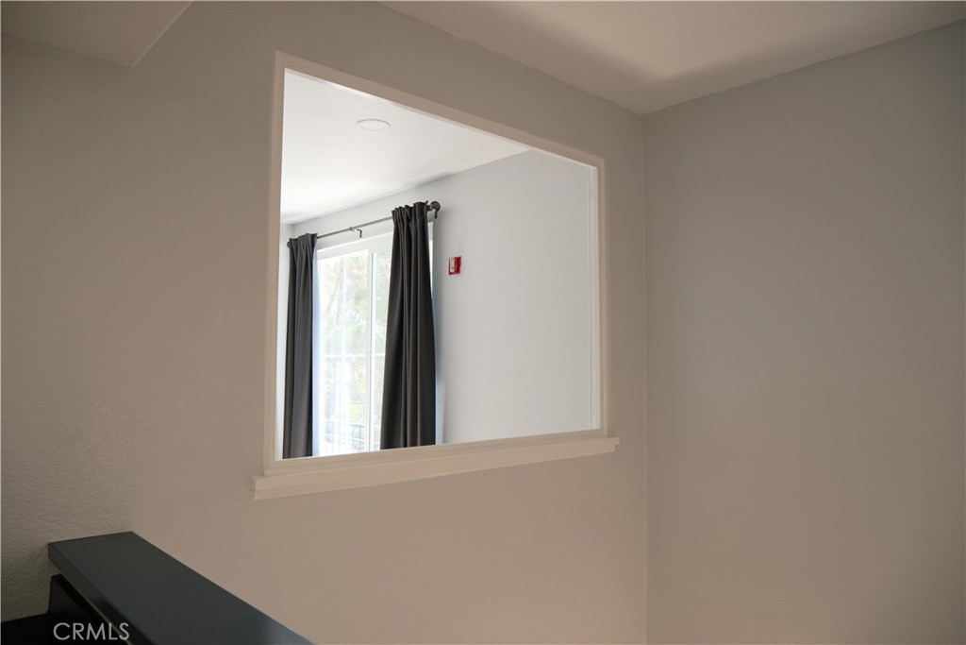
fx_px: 644
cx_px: 483
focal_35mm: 24
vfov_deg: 53.1
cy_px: 322
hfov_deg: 73.7
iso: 160
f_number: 4.5
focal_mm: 16
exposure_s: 1/15
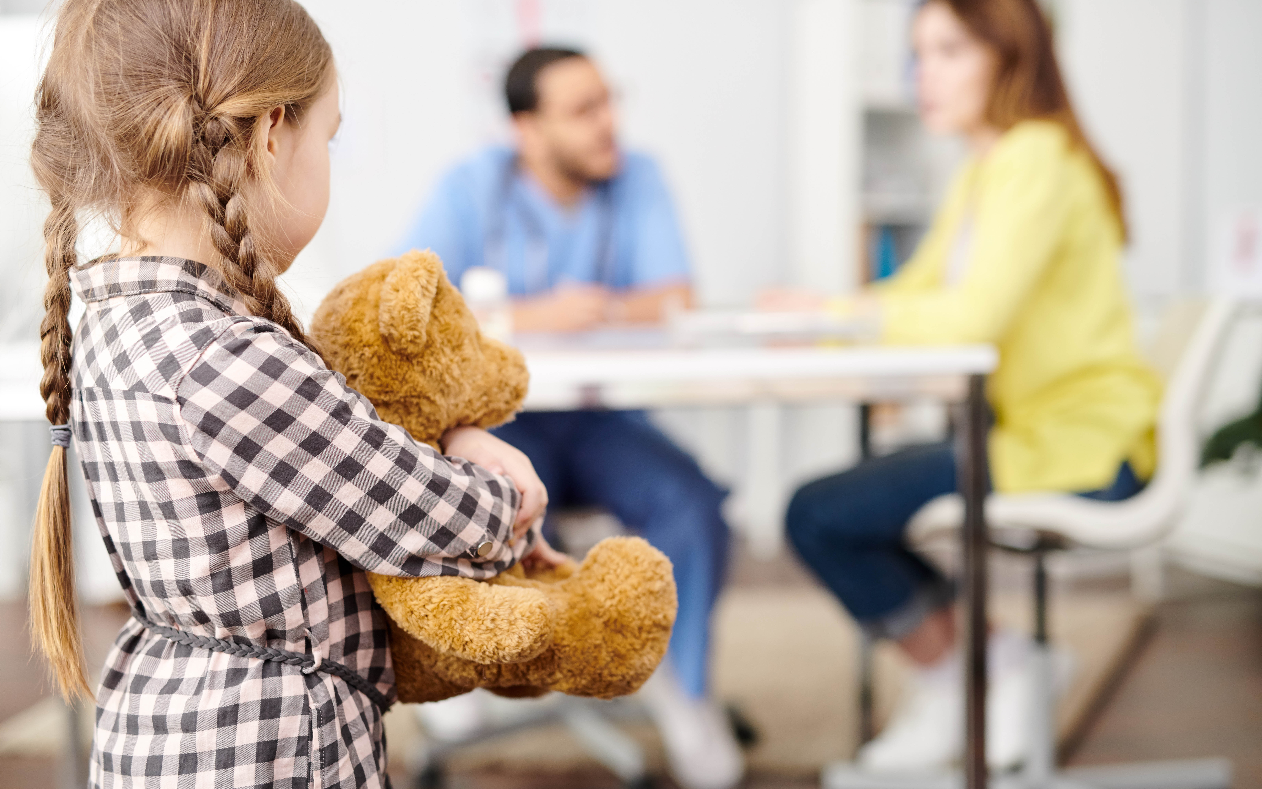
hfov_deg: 39.6
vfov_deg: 25.3
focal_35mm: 51
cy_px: 417
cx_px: 631
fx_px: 1754
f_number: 2.2
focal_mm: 50
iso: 800
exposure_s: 1/160
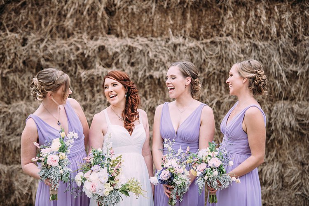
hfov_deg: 15.8
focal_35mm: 130
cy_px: 103
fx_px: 1116
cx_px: 154
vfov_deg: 10.6
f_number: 2.8
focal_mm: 130
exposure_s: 1/250
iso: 100
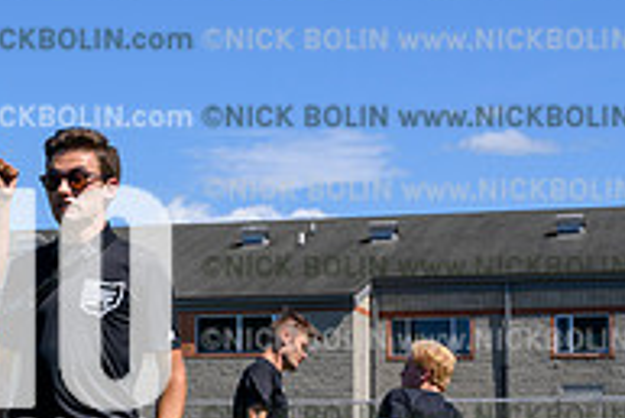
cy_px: 342
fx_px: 2137
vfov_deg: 11.1
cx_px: -58
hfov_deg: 16.2
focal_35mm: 123
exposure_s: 1/640
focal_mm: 41
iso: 160
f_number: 8
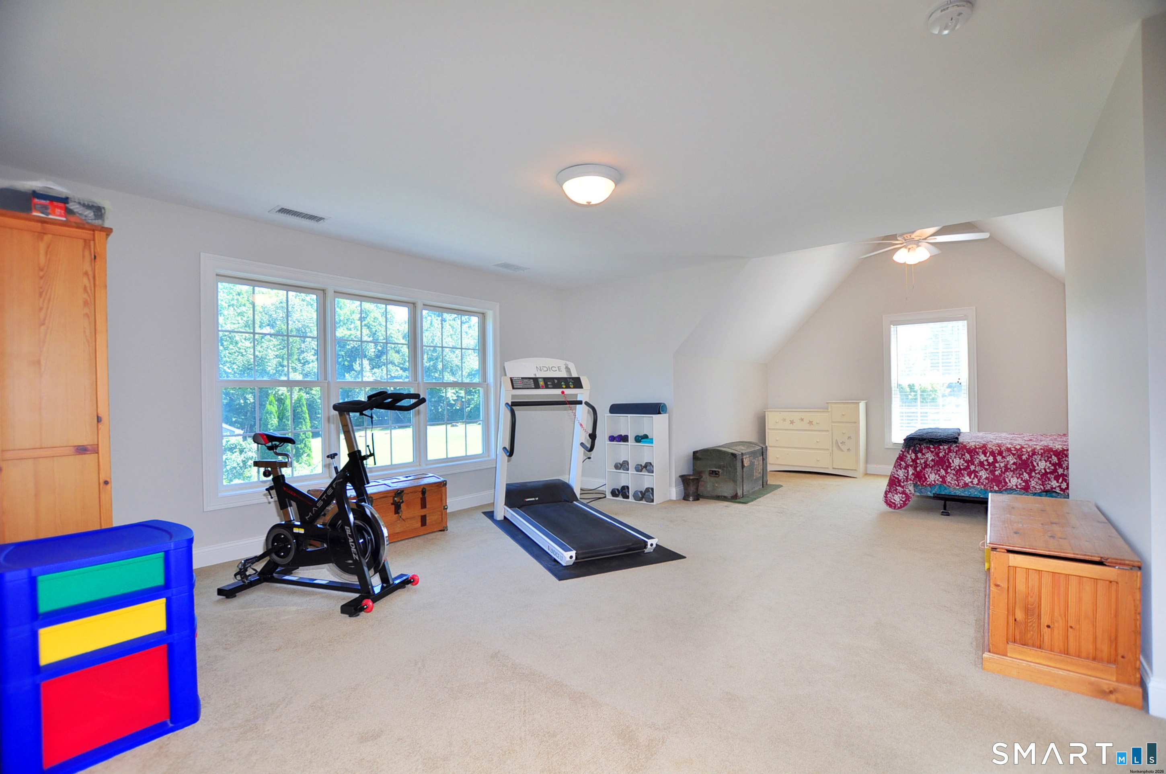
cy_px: 387
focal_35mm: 15
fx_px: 485
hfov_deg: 100.5
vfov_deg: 77.2
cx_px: 583
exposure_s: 1/80
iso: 200
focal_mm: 10
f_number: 4
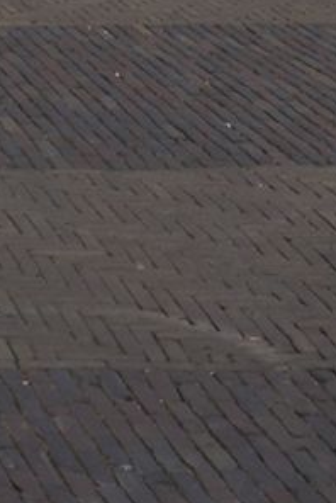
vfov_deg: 9.1
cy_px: -1191
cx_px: -450
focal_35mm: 162
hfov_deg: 7.9
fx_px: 2263
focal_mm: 24
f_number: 20
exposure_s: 1/100
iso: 100
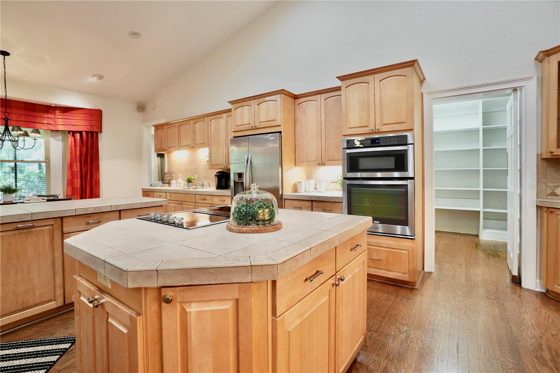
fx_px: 249
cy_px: 186
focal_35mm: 16
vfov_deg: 73.7
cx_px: 280
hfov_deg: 96.7
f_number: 8
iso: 500
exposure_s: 1/6
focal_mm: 11
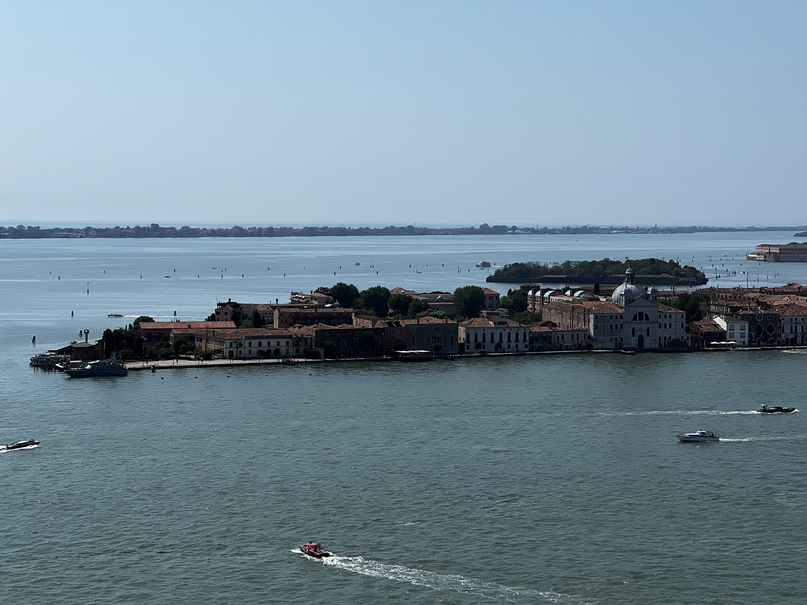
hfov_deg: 25.3
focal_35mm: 77
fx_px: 1795
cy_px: 302
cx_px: 404
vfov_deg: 19.1
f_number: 2.8
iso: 32
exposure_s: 1/2053
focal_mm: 9
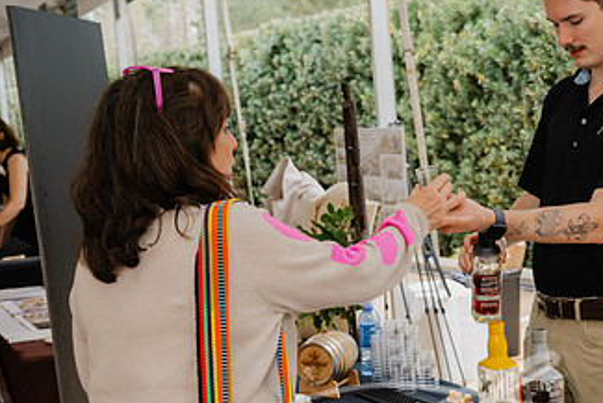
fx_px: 1106
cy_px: 246
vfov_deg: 20.6
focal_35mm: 66
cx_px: 453
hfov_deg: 30.0
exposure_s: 1/160
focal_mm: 37
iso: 900
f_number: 5
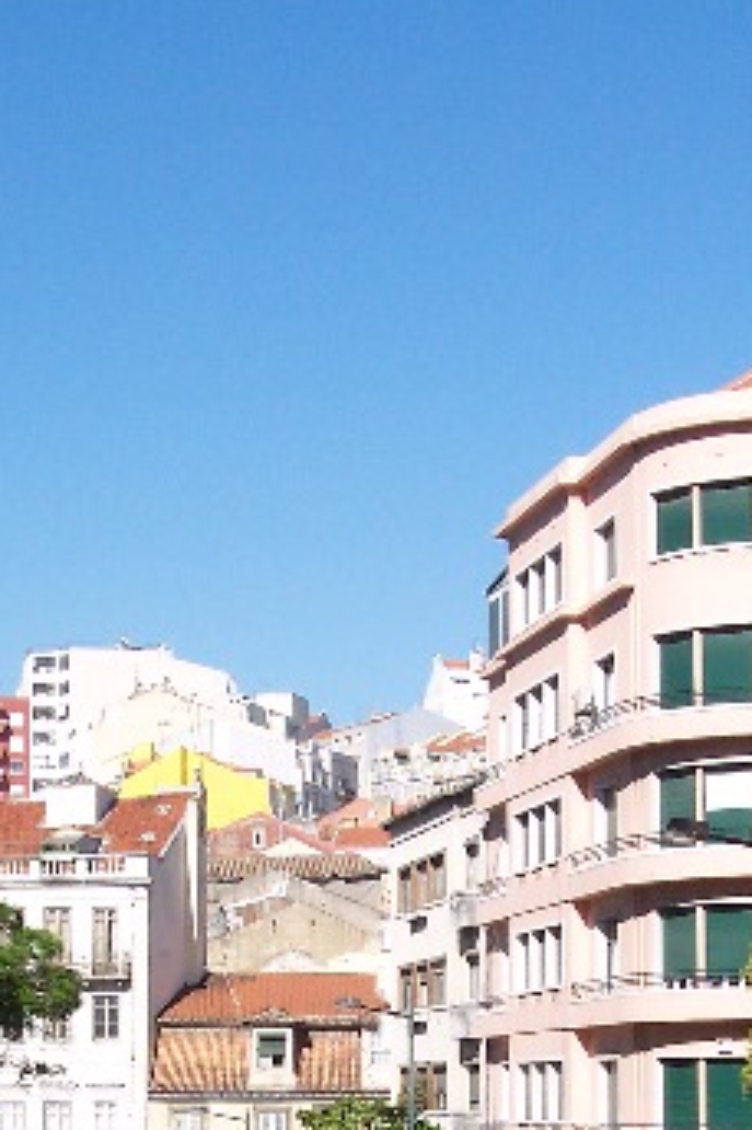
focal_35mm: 92
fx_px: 2885
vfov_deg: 21.7
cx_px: 338
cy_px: 976
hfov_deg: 14.8
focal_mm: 8
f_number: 4.8
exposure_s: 1/700
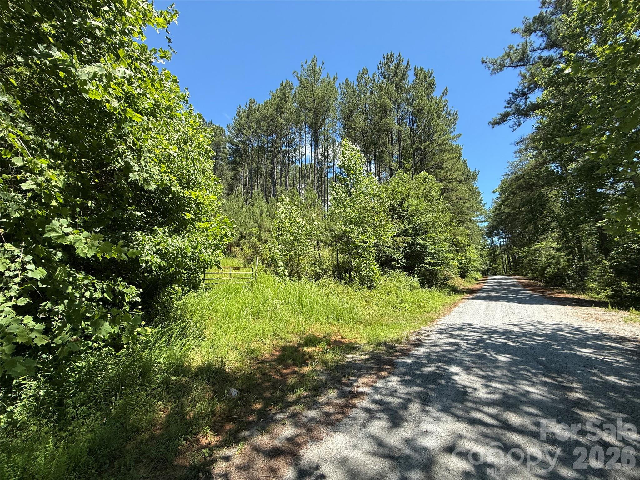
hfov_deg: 102.1
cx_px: 320
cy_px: 240
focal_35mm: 14
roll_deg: -0.1
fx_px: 259
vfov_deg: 85.7
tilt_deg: +8.1
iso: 50
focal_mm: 2.22
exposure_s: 1/726
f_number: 2.2
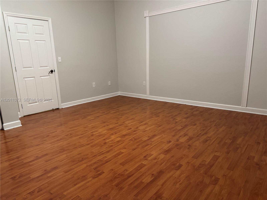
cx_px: 134
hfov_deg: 71.6
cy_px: 100
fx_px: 185
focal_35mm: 24
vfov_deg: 56.8
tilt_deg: -13.9
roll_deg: +1.9
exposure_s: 1/60
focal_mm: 6.76
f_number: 1.78
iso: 400
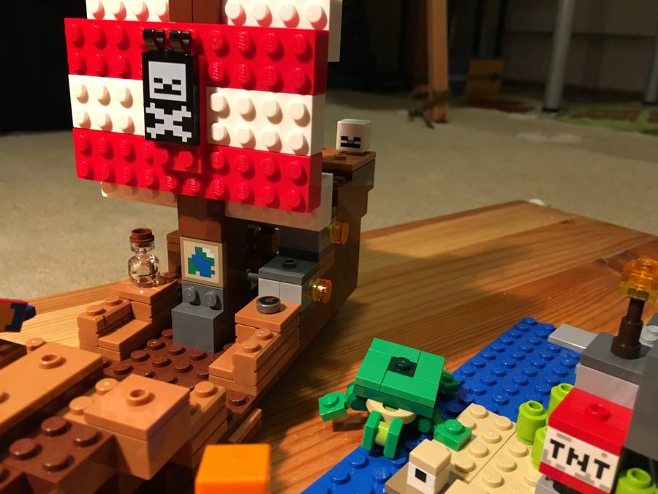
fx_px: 551
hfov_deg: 61.7
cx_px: 329
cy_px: 247
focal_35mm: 29
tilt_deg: -21.3
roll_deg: -2.4
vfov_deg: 48.2
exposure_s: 1/33
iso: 160
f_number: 2.2
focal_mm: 4.15
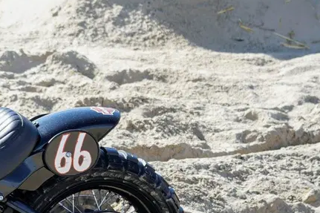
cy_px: 111
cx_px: -100
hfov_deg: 7.9
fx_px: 2301
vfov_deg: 5.3
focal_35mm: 259
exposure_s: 1/250
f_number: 5.6
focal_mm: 93
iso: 100
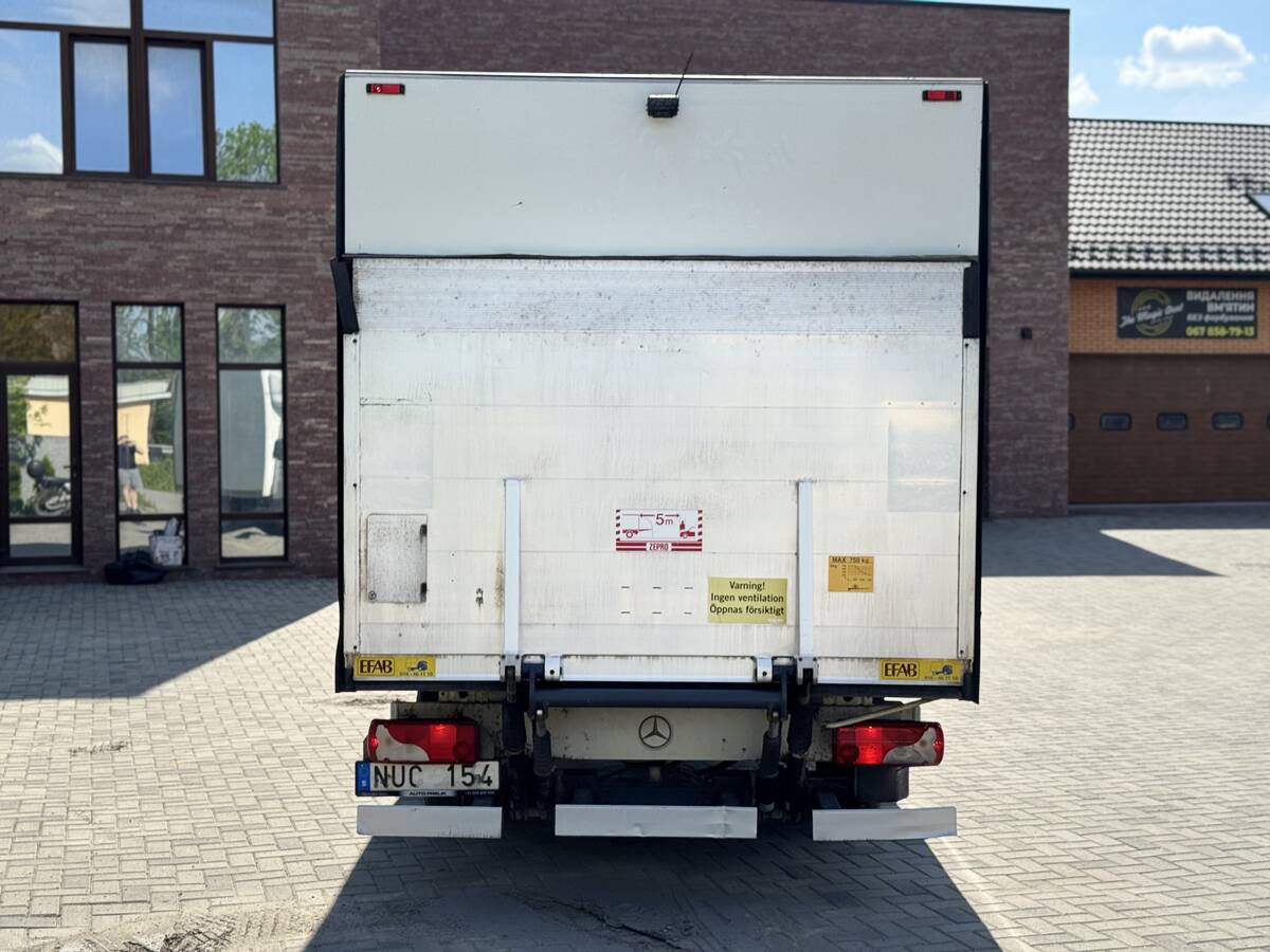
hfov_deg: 39.7
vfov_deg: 30.3
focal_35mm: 48
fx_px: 1761
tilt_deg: -0.6
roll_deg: -0.4
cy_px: 476
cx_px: 635
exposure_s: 1/4310
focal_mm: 6.76
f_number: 1.78
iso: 64
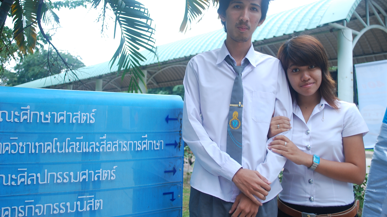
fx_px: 369
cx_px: 199
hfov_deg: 55.3
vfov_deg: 32.8
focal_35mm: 36
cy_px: 91
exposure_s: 1/15
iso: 200
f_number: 4
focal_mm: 22
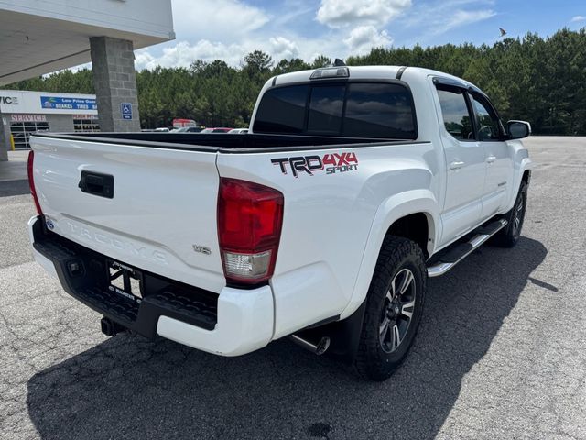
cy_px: 220
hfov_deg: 71.6
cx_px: 293
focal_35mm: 24
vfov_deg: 56.8
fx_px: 406
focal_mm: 6.76
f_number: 1.78
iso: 80
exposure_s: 1/5348
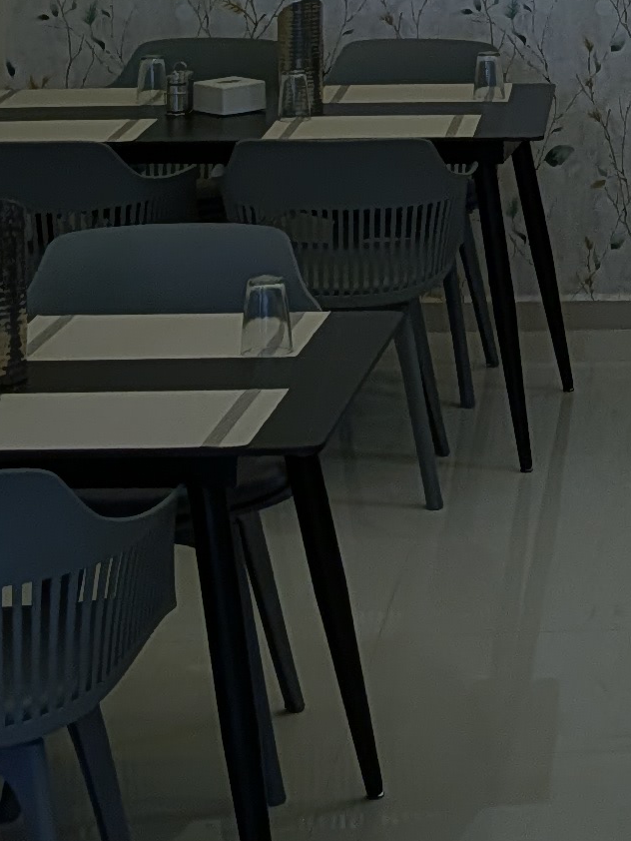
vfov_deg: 16.6
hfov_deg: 12.3
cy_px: -151
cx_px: 964
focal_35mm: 114
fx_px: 2769
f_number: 1.7
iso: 28
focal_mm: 4.53
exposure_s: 1/173
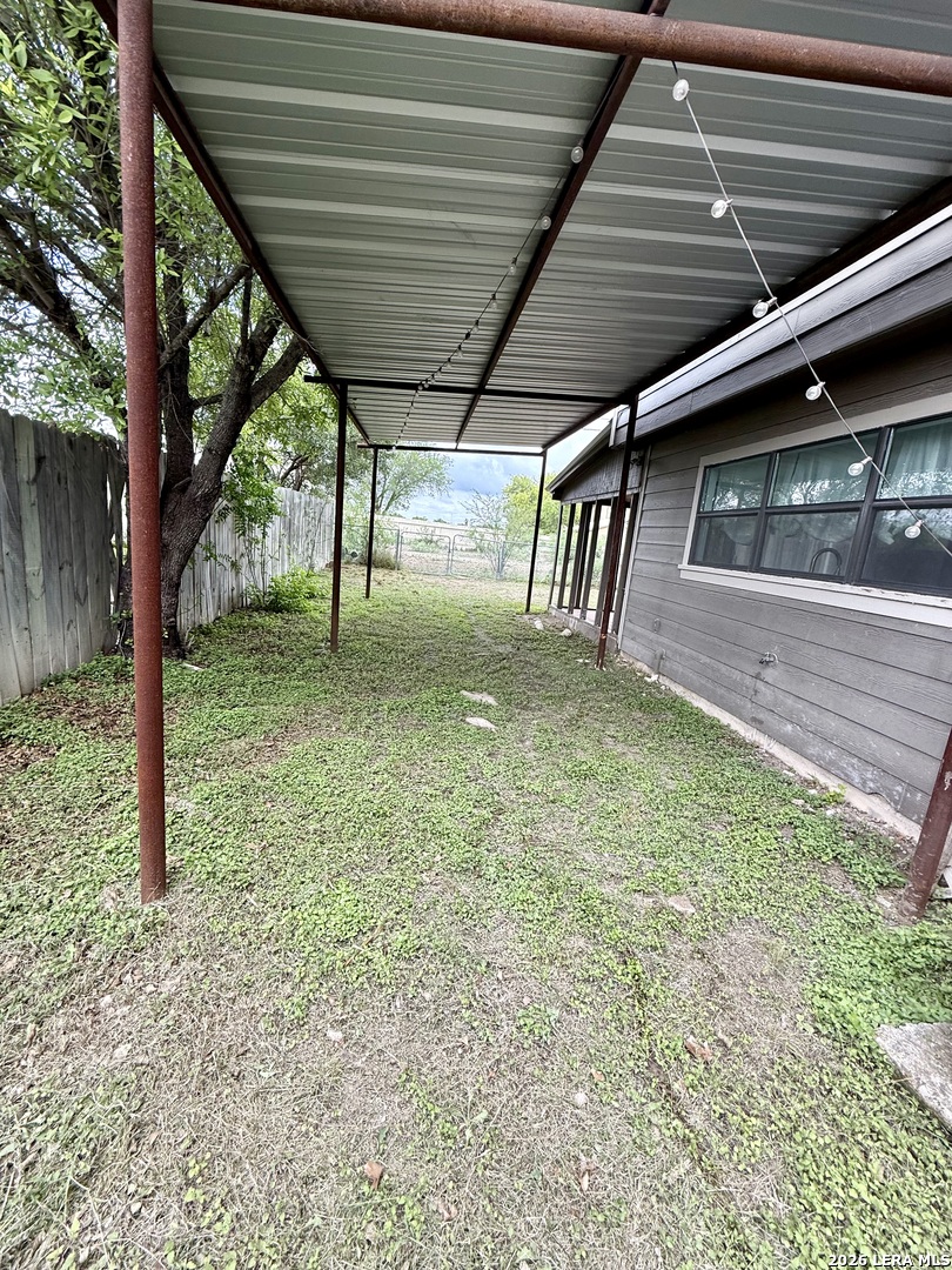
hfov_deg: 85.7
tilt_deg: -10.6
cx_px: 476
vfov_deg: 102.1
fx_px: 513
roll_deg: -5.8
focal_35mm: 14
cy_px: 635
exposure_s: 1/303
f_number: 2.2
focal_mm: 2.22
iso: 64
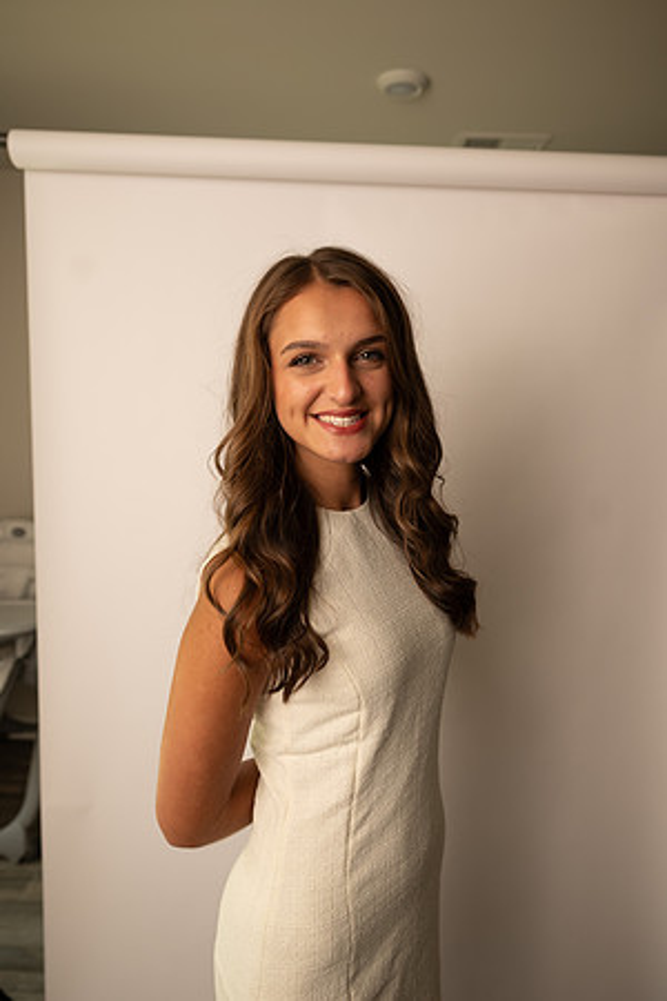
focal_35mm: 24
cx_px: 334
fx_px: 667
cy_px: 500
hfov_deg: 53.1
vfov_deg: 73.7
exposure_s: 1/160
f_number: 3.2
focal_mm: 24
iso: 100
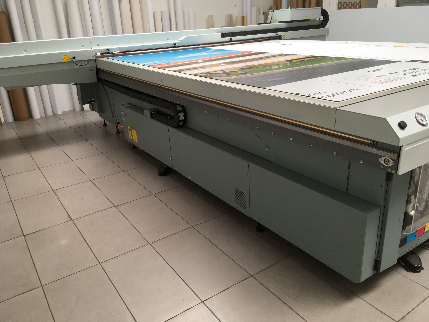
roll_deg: +3.5
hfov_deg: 61.7
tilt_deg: -20.0
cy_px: 161
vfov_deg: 48.2
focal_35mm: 29
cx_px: 214
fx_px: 359
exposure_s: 1/100
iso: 32
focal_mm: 4.15
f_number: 2.2
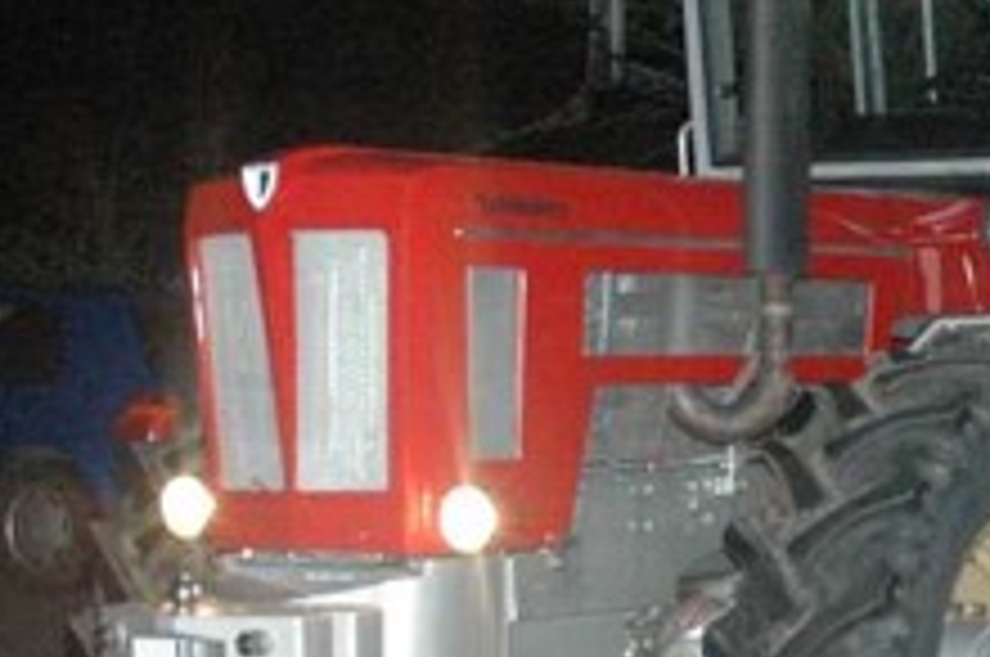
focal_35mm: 120
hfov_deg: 16.6
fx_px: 3295
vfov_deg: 11.4
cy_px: 382
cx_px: 1080
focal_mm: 22
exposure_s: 1/60
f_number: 5
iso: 1600
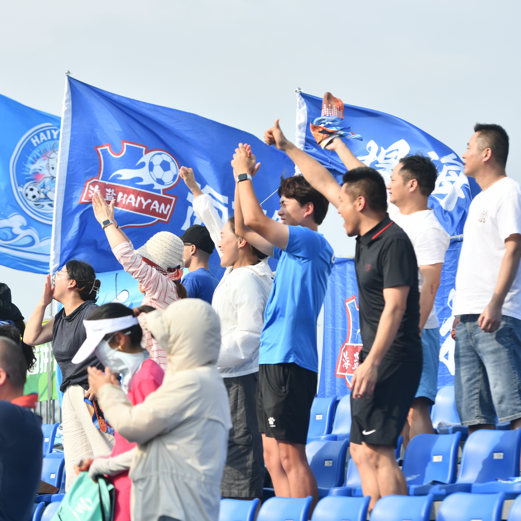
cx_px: 183
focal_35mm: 131
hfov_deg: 13.3
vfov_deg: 13.3
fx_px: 2231
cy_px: 259
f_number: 4
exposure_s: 1/1600
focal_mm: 102
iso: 160
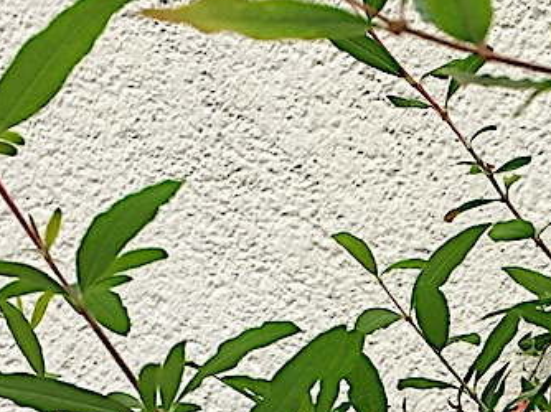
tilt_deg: -4.5
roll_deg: +0.2
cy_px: 566
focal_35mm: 113
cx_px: 671
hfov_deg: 16.7
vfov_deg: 12.6
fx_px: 1797
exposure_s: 1/534
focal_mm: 4.15
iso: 32
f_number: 2.2
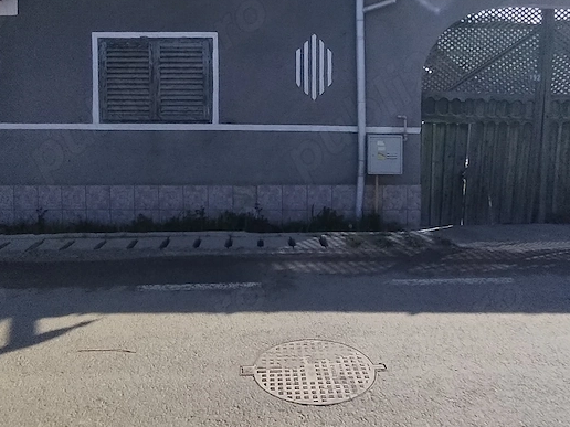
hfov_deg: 58.3
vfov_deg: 43.9
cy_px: 106
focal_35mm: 31
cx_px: 276
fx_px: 510
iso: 100
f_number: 2.2
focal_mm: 1.42
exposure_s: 1/3157
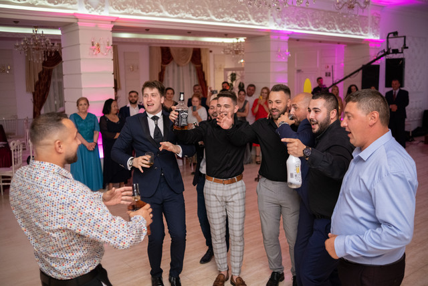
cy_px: 143
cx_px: 214
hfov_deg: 54.4
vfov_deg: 37.9
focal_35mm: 35
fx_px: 416
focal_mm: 23
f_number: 1.8
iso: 1250
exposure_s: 1/125
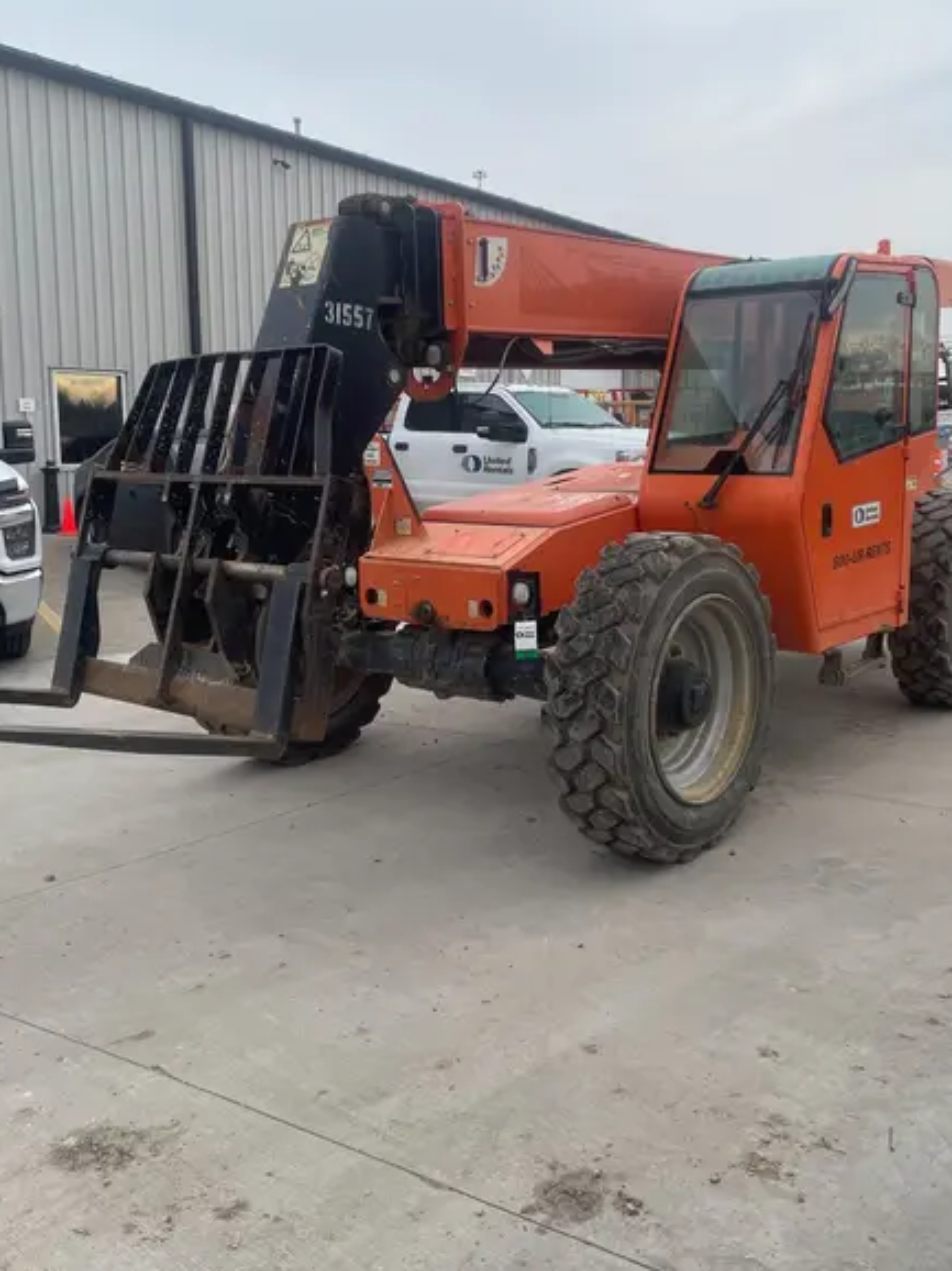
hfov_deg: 42.9
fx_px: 1211
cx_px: 462
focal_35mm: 33
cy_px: 577
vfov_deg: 55.3
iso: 50
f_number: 1.6
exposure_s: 1/1416
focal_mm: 4.2
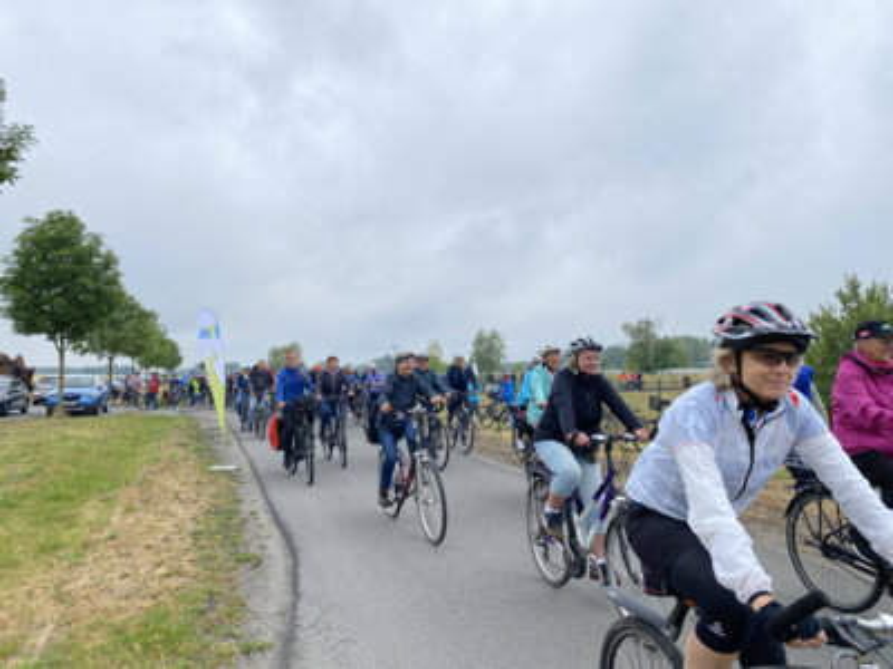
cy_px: 334
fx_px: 671
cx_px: 446
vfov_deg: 53.1
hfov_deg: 67.3
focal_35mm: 26
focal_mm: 4.2
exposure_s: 1/2105
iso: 32
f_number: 1.8
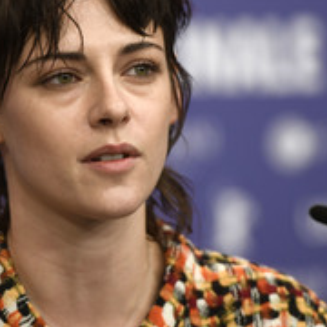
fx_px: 4553
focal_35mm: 426
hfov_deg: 4.1
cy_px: 167
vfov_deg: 4.1
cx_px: 79
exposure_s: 1/400
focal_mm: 200
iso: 1000
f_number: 3.2
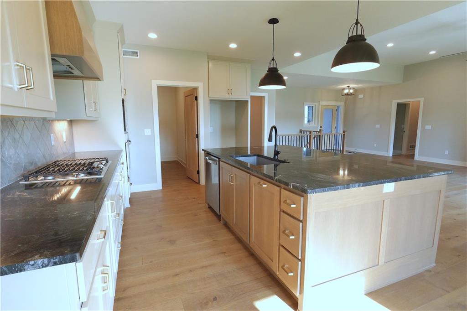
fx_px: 233
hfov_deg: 90.0
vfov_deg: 67.3
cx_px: 234
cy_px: 156
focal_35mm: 18
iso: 800
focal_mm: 6.9
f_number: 5
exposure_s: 1/100
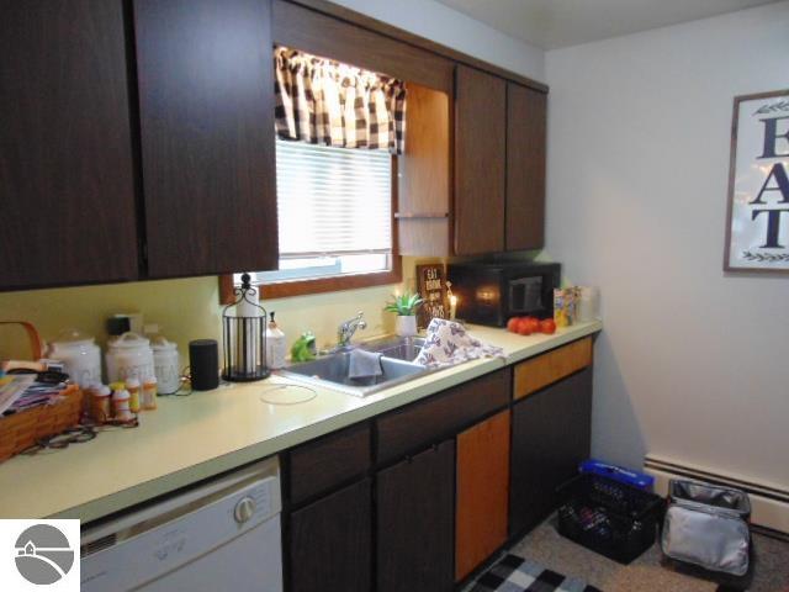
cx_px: 394
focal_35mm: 25
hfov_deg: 69.4
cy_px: 296
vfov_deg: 54.9
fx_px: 570
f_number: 3
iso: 400
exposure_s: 1/20
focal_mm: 4.5
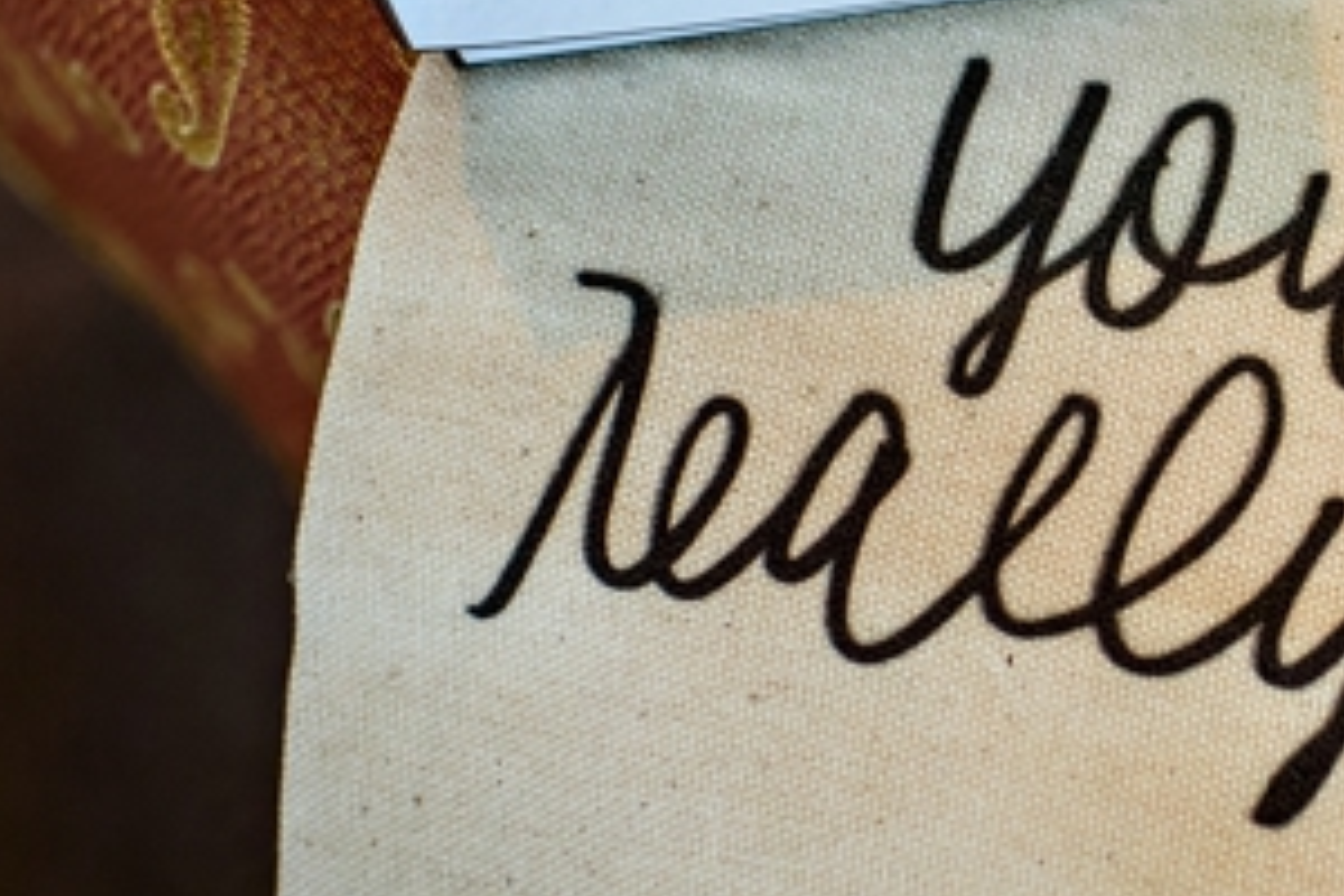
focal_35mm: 105
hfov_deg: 18.8
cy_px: 276
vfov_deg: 13.0
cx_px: 1420
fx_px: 3920
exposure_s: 1/200
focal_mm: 35
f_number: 2.8
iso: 1250
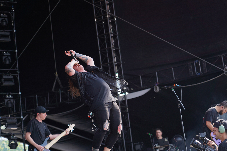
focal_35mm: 105
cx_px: 114
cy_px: 76
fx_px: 662
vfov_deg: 13.0
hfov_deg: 19.5
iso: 100
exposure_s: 1/200
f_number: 4
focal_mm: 105
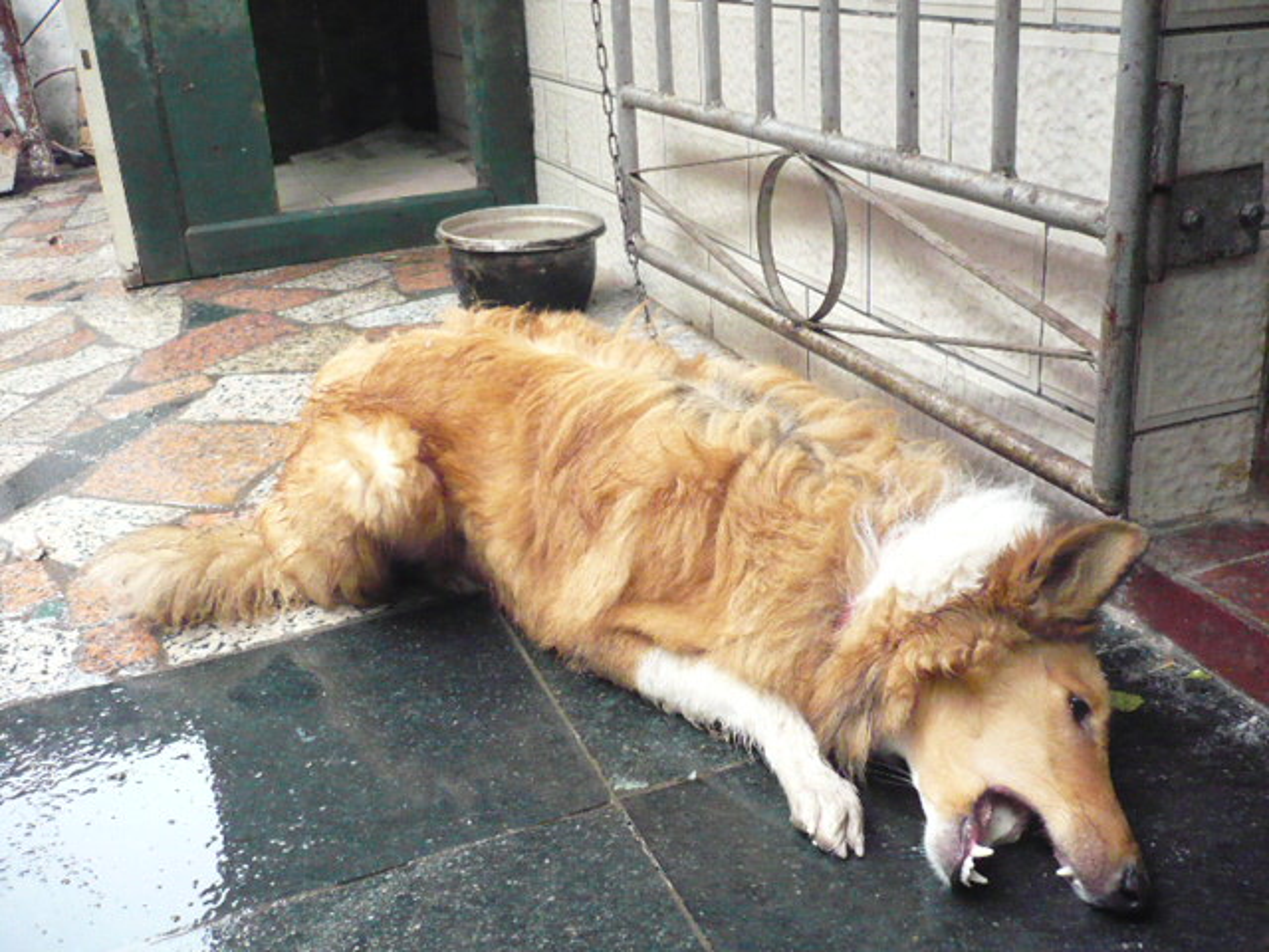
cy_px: 476
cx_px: 634
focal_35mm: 35
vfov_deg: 40.7
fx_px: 1283
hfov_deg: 52.6
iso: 800
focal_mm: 5.8
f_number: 2.8
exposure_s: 1/60
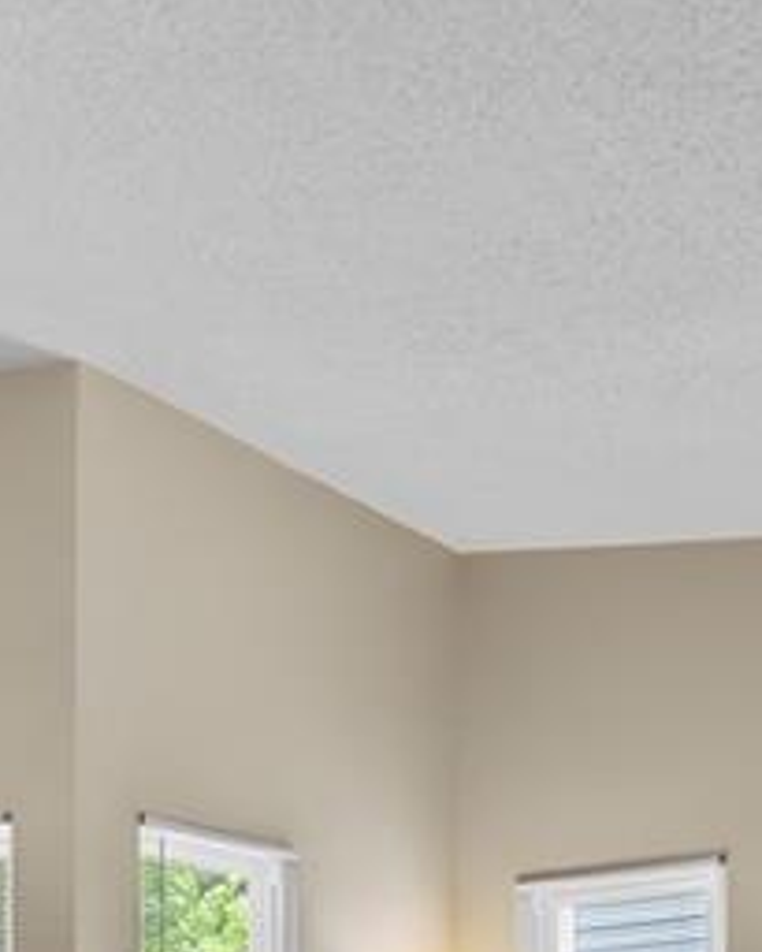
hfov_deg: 24.7
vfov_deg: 27.0
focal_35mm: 60
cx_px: 85
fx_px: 1690
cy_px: 1203
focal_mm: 16
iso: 1000
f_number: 7.1
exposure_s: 1/6
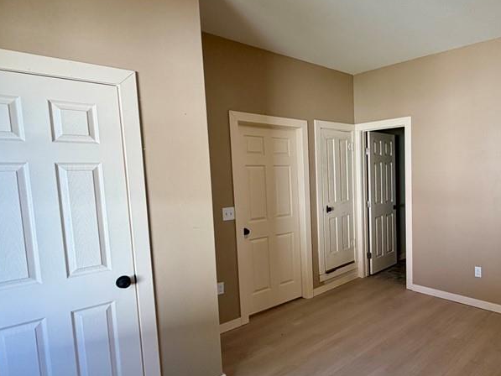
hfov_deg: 68.5
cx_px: 354
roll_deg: +0.9
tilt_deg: -5.1
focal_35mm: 24
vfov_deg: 56.8
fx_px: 347
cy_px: 204
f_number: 2.2
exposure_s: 1/121
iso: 160
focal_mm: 2.22
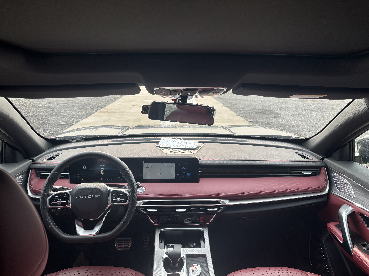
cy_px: 138
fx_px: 277
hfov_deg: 67.3
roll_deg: -1.0
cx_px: 184
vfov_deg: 53.1
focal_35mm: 26
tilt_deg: -15.0
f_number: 1.6
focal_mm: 5.96
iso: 50
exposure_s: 1/736
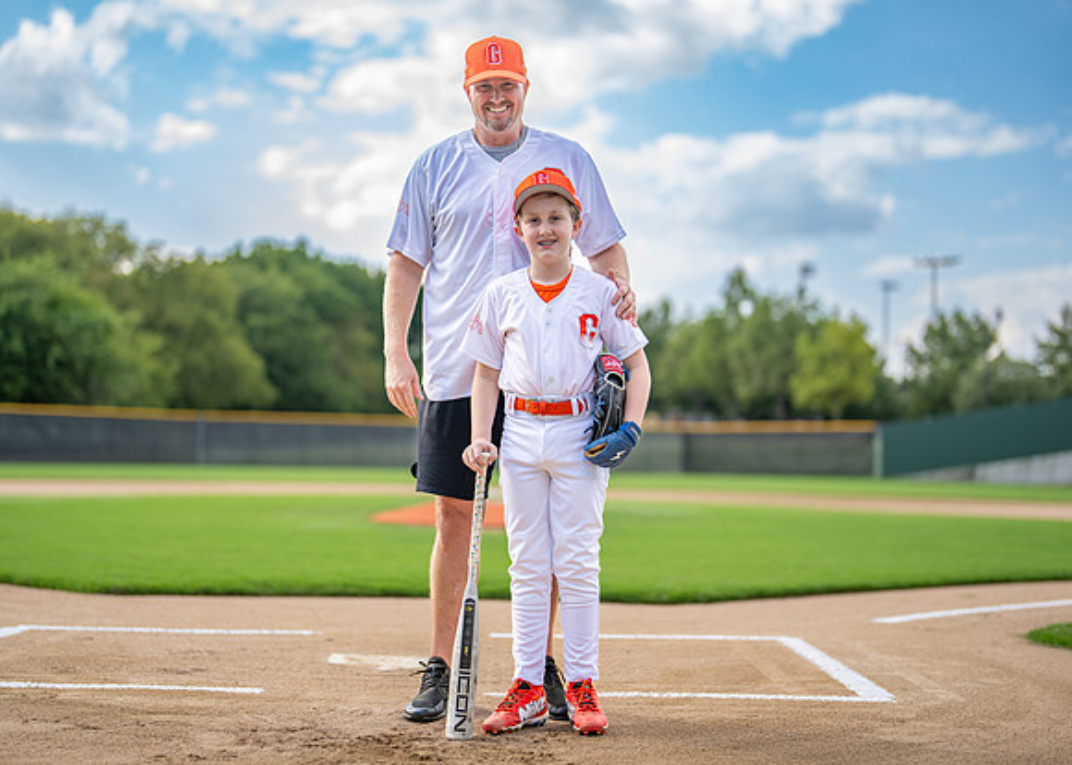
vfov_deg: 24.0
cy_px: 370
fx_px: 1802
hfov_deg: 33.1
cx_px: 514
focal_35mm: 59
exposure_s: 1/2500
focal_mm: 50
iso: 100
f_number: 1.2
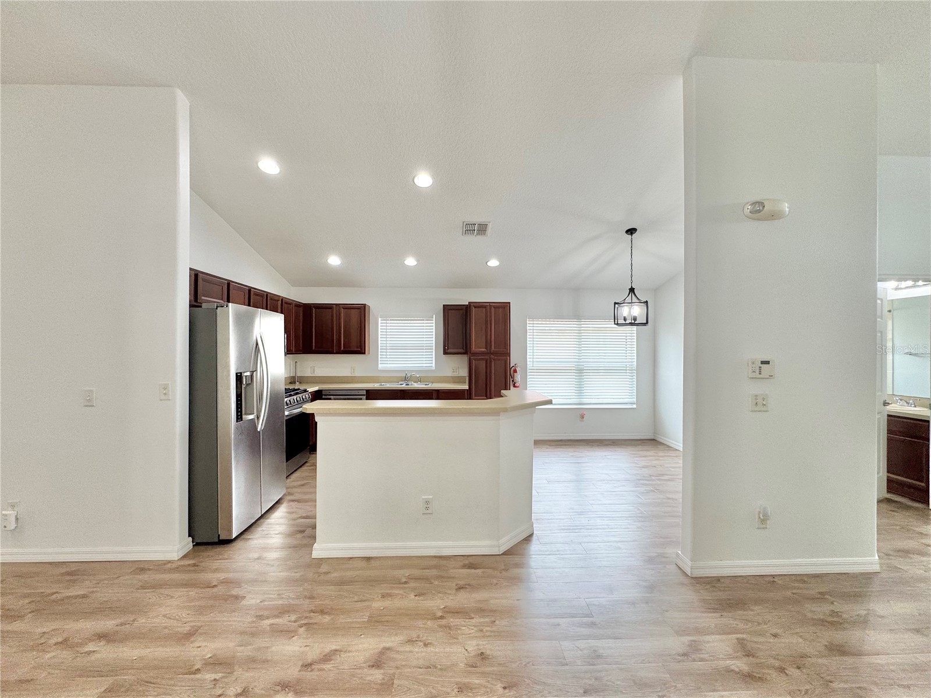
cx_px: 466
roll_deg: -0.5
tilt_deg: -0.2
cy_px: 349
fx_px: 377
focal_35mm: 14
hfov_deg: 102.1
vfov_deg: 85.7
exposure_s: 1/120
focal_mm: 2.22
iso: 100
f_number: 2.2
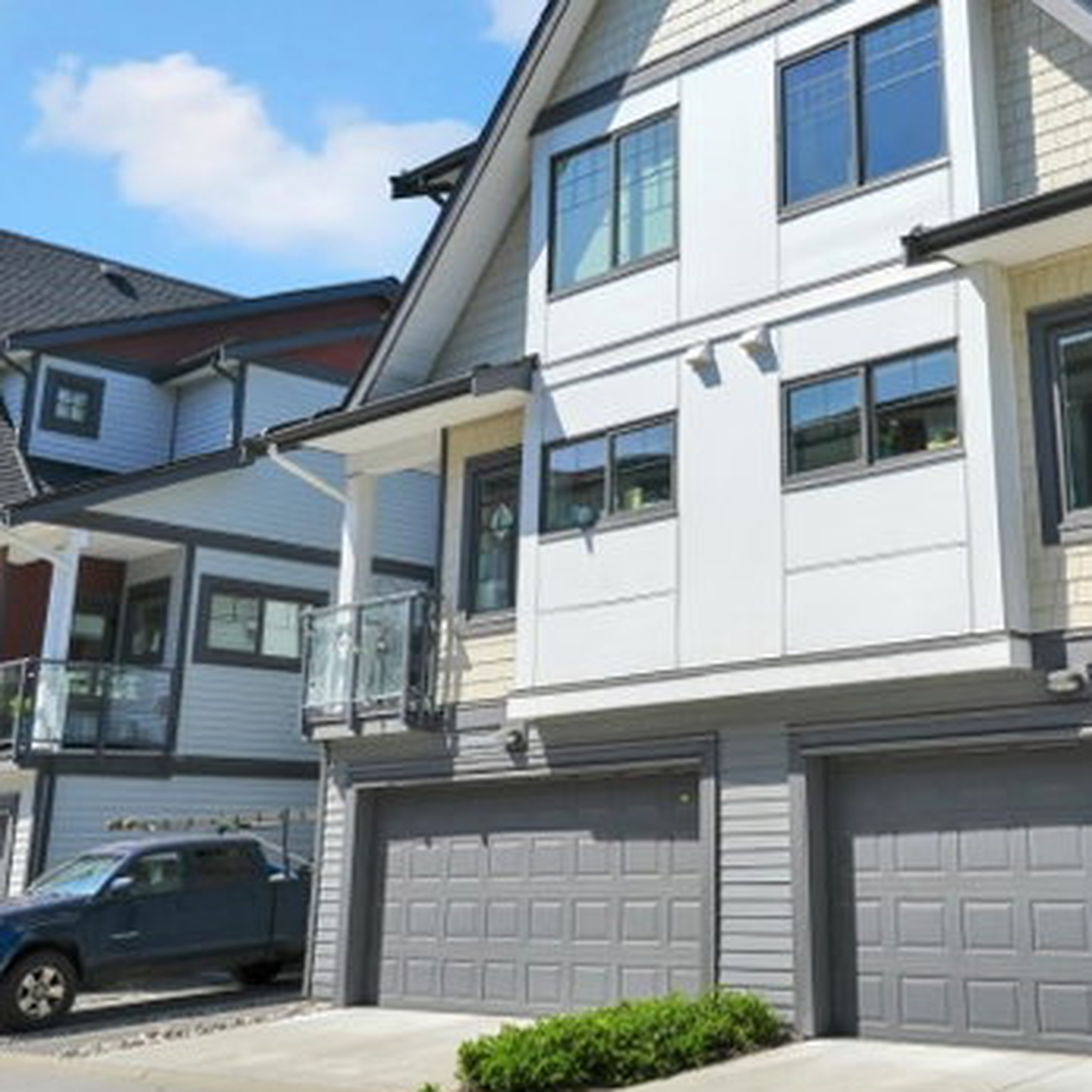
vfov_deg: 35.6
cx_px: 755
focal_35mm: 47
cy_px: 335
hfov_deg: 35.6
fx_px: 1677
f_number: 10
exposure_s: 1/200
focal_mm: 24
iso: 100
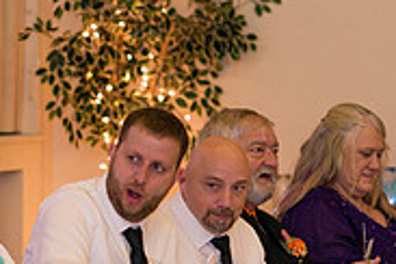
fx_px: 2970
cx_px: -9
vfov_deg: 5.1
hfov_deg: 7.6
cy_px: 272
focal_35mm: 270
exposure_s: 1/100
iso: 640
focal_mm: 85
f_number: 3.2
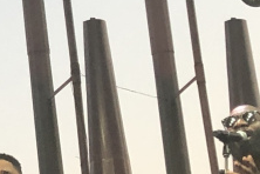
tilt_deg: +18.2
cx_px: -321
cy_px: 61
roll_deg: -0.4
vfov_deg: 6.5
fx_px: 1517
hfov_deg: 9.0
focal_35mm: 210
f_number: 1.8
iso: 25
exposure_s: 1/33
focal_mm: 3.99
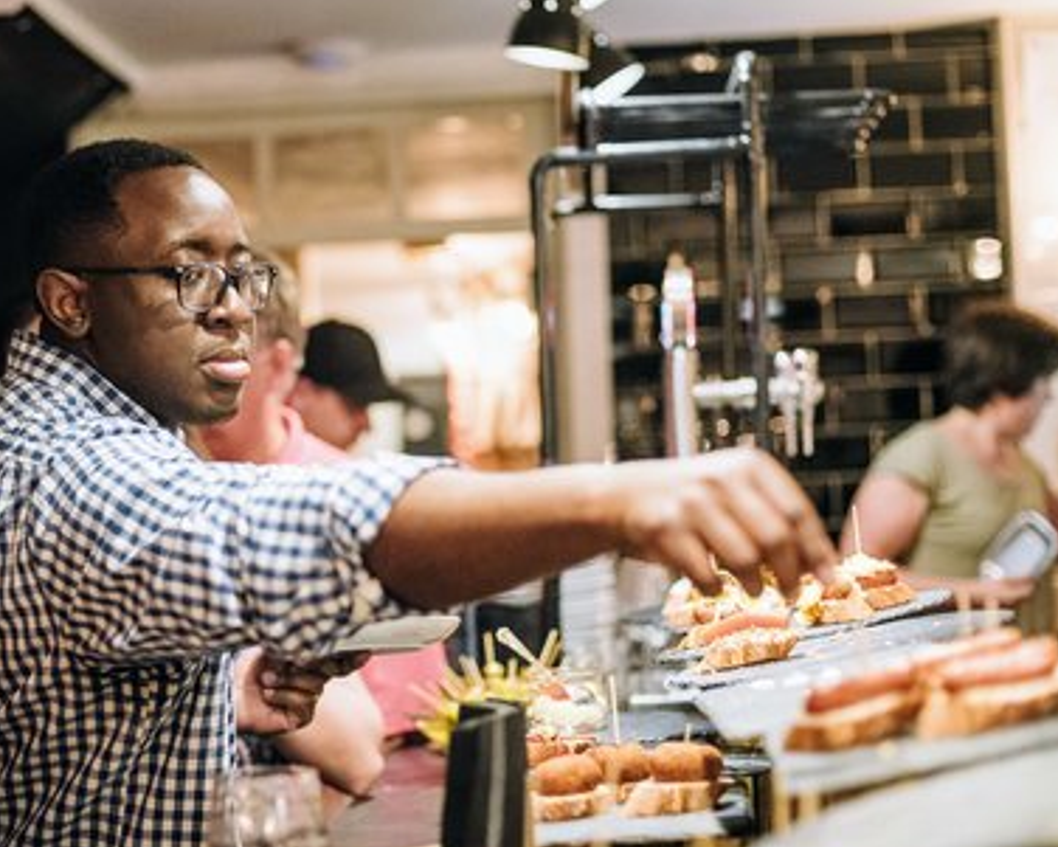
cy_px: 376
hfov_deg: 25.3
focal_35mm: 75
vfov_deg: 20.4
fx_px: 2349
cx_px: 380
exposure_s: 1/250
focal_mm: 50
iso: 3200
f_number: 2.2
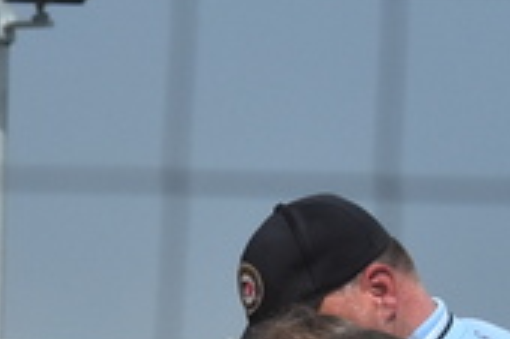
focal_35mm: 633
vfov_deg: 2.2
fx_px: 8959
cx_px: -378
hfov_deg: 3.2
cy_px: 778
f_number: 8
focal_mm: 70
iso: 400
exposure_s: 1/2000
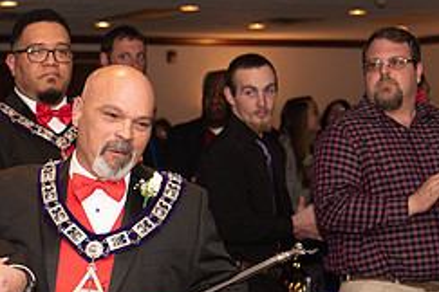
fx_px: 1512
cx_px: -27
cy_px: 228
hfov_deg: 16.1
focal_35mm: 124
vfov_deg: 11.0
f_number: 4
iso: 800
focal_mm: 52
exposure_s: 1/200
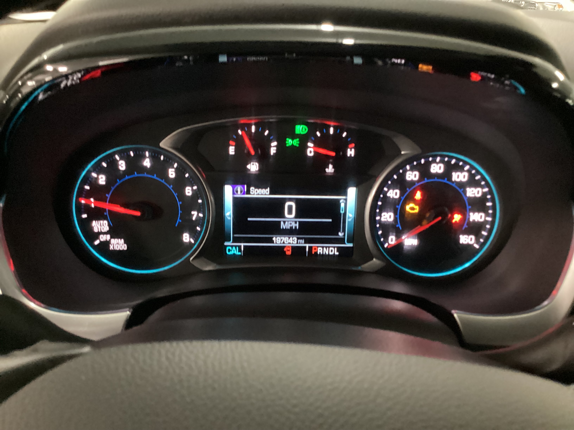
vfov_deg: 45.4
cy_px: 215
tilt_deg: -26.2
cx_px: 287
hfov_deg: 58.4
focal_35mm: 31
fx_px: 514
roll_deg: -2.8
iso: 640
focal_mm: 3.3
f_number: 2.4
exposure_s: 1/17
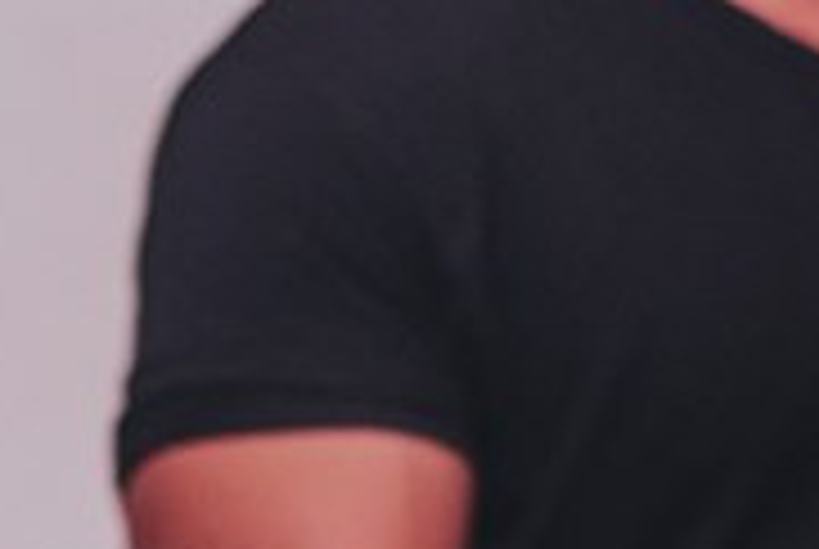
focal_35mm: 329
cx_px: -104
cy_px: 1622
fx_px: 7497
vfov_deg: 4.1
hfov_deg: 6.2
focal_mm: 50
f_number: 2.8
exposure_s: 1/250
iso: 1250
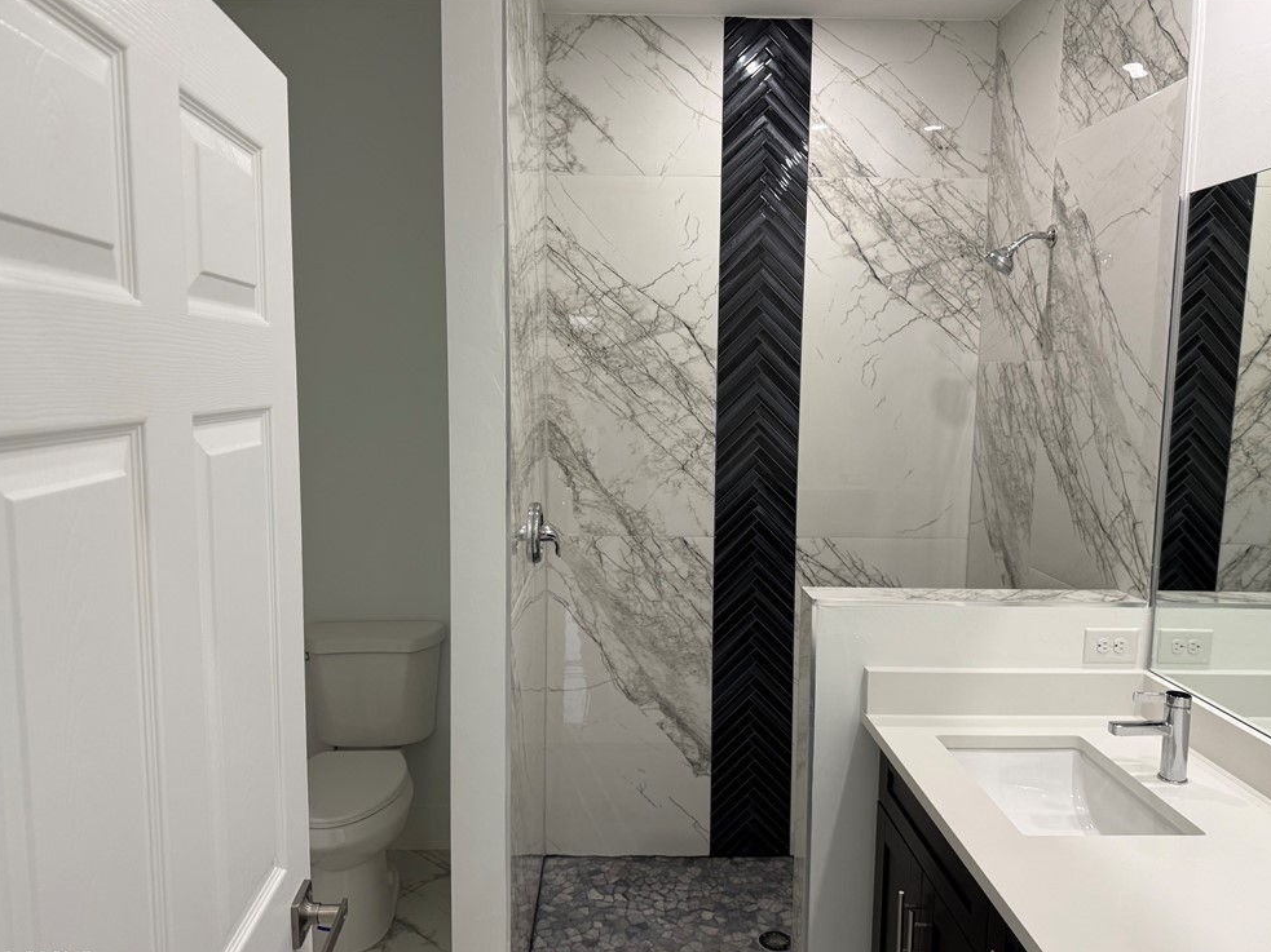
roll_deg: -0.9
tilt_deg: -5.9
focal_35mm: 25
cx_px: 635
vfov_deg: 54.9
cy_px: 488
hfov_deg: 69.4
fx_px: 918
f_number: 1.78
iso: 125
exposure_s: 1/120
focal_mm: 6.76
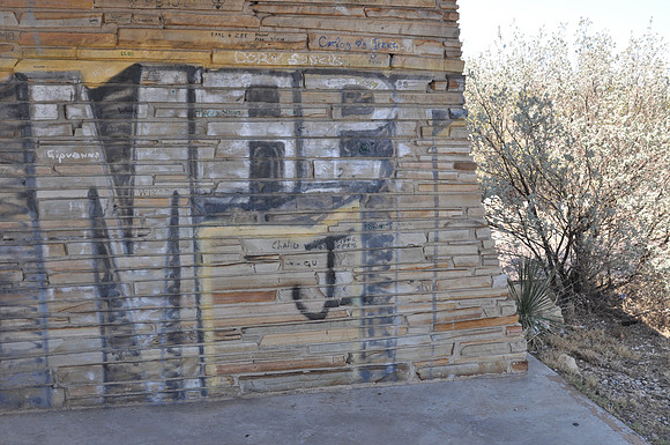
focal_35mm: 36
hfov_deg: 53.2
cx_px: 335
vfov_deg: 36.8
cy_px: 222
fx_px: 669
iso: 400
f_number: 5
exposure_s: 1/100
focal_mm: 24
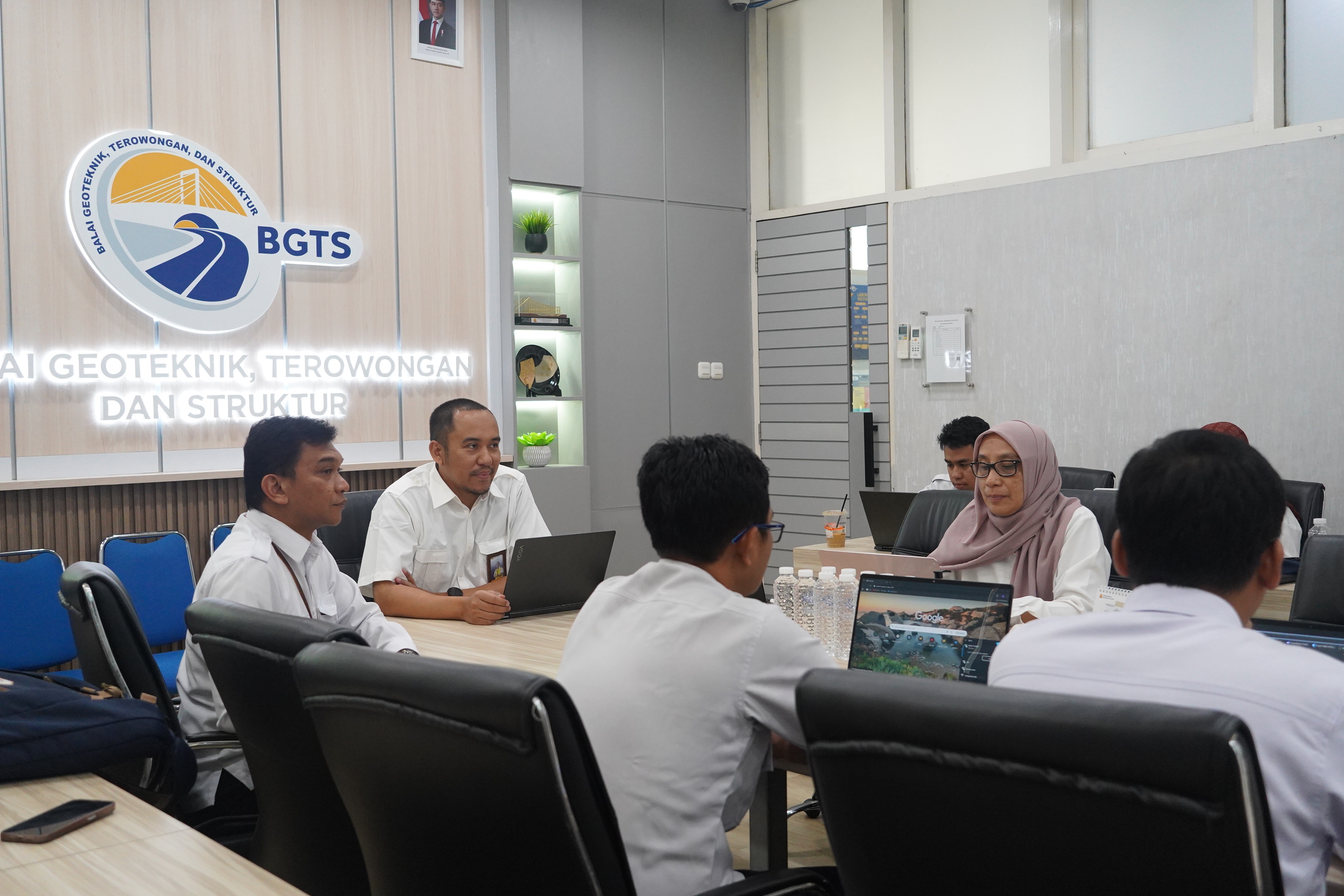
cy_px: 448
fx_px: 1381
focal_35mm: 37
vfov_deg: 35.9
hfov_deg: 51.9
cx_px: 671
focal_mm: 36
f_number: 5
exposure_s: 1/250
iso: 4000
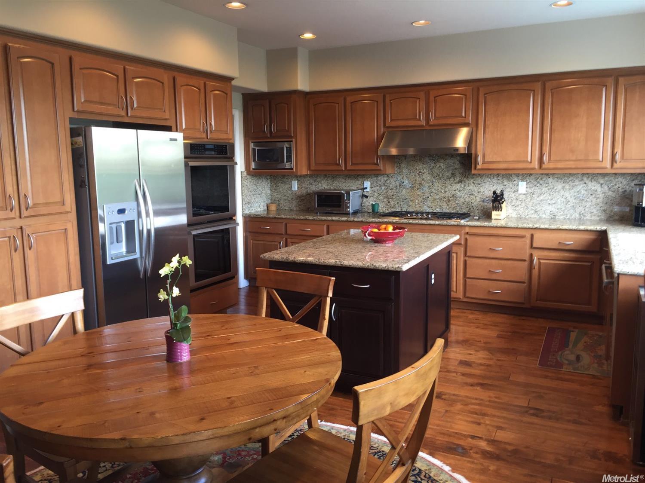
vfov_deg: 48.2
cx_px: 322
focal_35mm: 29
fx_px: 540
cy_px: 242
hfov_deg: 61.7
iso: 50
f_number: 2.2
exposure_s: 1/30
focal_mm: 4.15
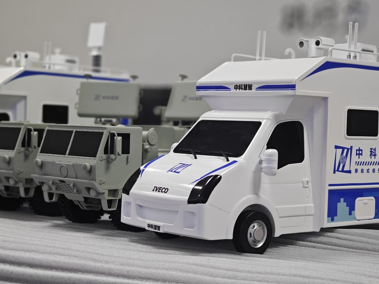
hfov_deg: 26.0
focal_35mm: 75
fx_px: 821
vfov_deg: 19.6
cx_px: 190
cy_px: 142
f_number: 1.8
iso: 160
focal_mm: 9.87
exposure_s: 1/100
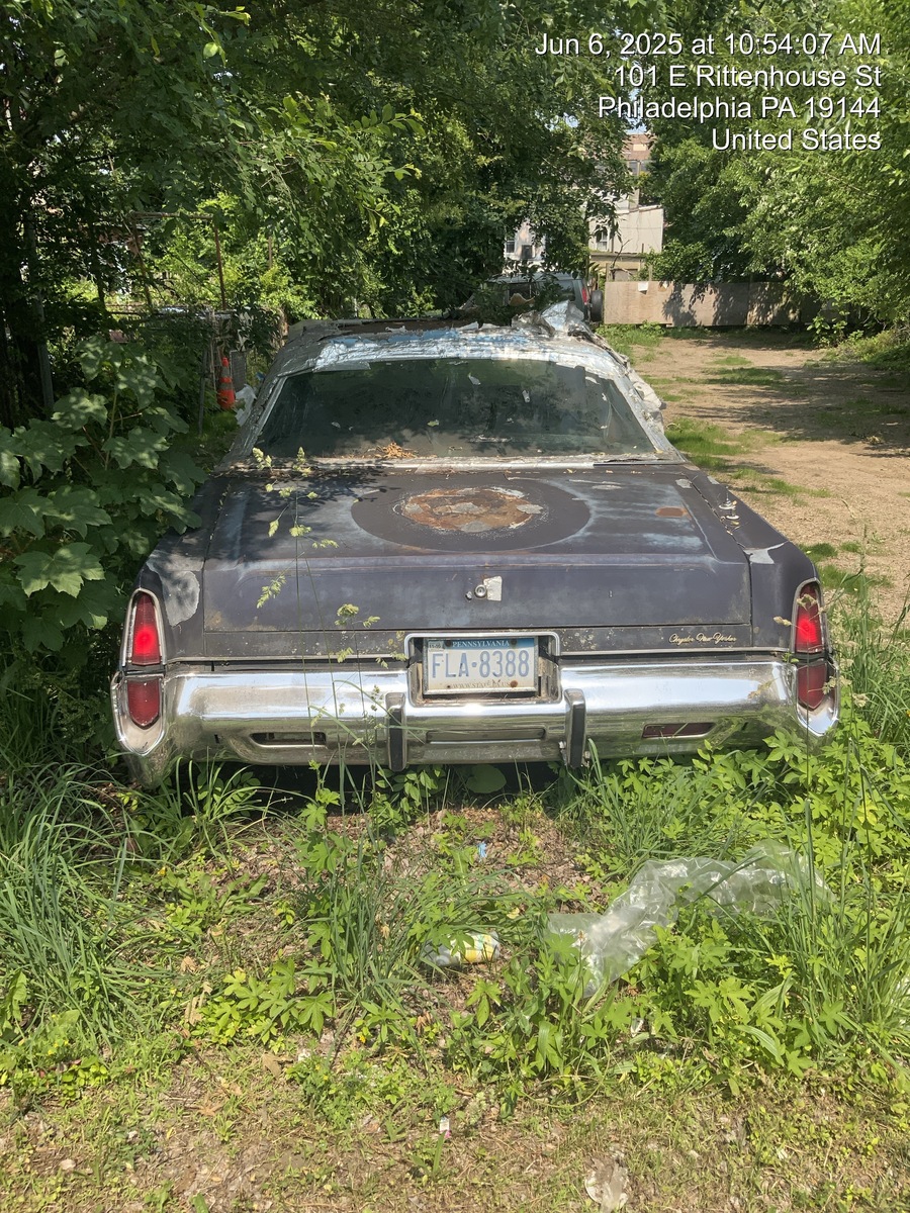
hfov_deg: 48.2
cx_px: 455
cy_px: 606
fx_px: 1016
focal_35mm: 29
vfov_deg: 61.7
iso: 16
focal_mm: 3
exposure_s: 1/997
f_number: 1.8
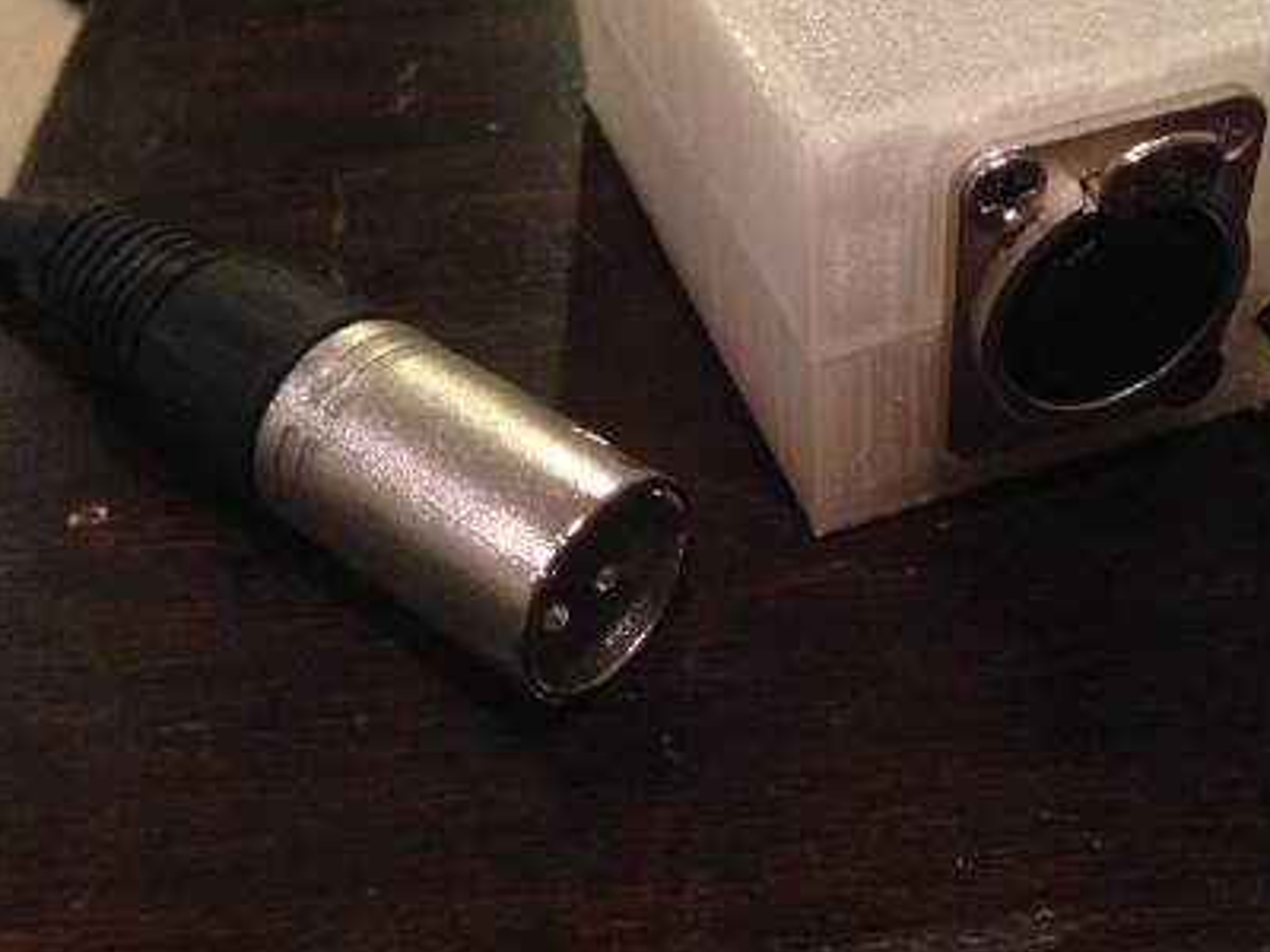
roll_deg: +3.4
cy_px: 321
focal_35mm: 44
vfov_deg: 32.6
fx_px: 1614
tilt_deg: -39.2
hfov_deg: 42.7
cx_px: 783
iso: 400
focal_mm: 4.12
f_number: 2.4
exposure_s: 1/20
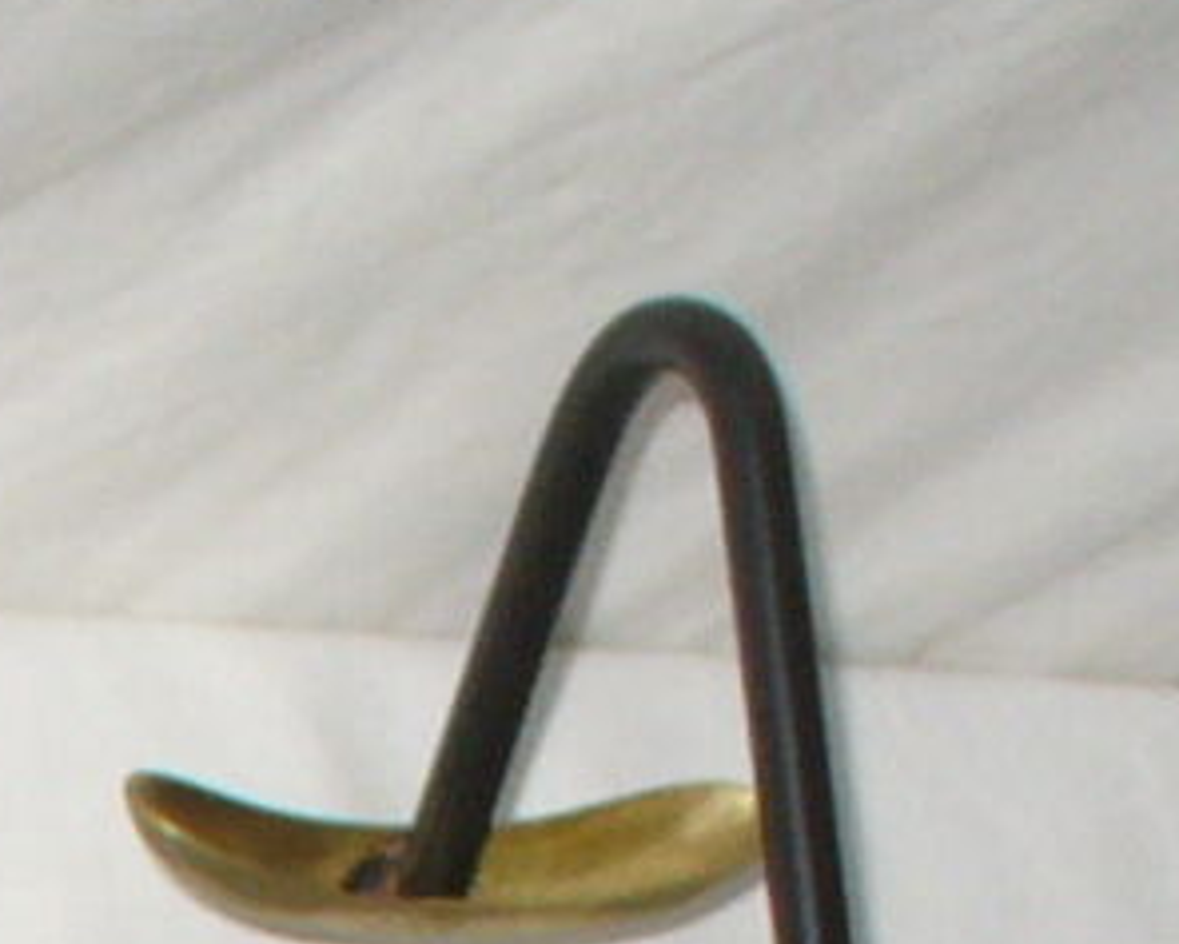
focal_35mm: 250
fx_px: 8726
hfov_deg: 7.4
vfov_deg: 5.8
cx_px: -1271
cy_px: 2872
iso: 100
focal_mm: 6.1
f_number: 2.8
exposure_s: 1/30
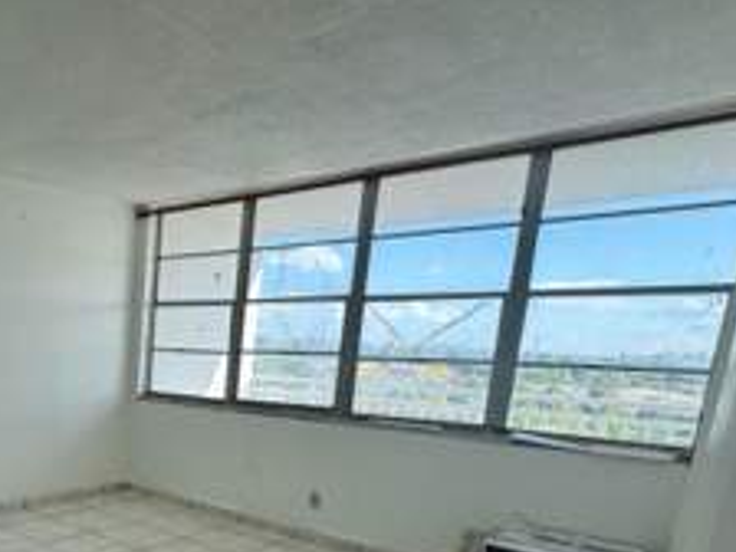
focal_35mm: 30
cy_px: 470
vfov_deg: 43.7
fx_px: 638
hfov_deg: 50.4
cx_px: 26
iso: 40
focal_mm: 2.22
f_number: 2.2
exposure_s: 1/518
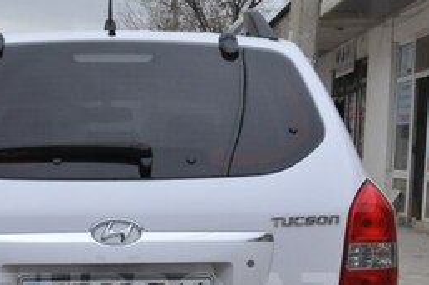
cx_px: 168
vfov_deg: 14.5
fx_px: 1094
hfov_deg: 22.1
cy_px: 298
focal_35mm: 92
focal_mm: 24
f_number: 16
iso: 1250
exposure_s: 1/250
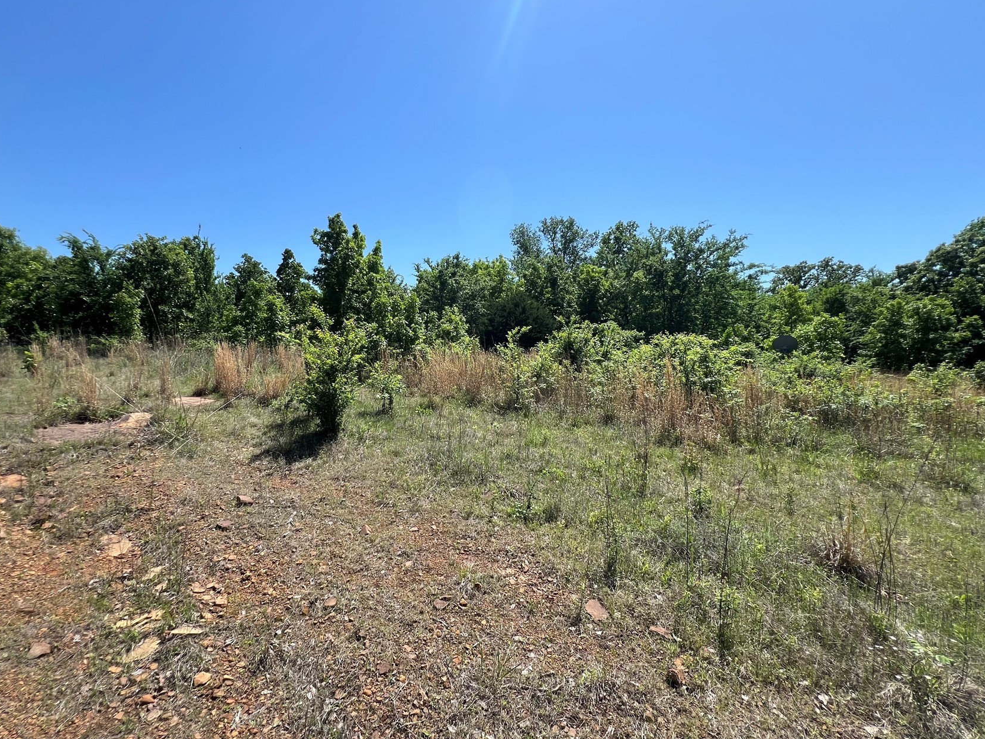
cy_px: 358
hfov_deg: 97.8
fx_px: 427
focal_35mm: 15
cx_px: 437
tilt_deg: +0.0
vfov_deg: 81.7
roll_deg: -1.0
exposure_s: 1/1597
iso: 32
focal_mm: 1.57
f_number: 1.8
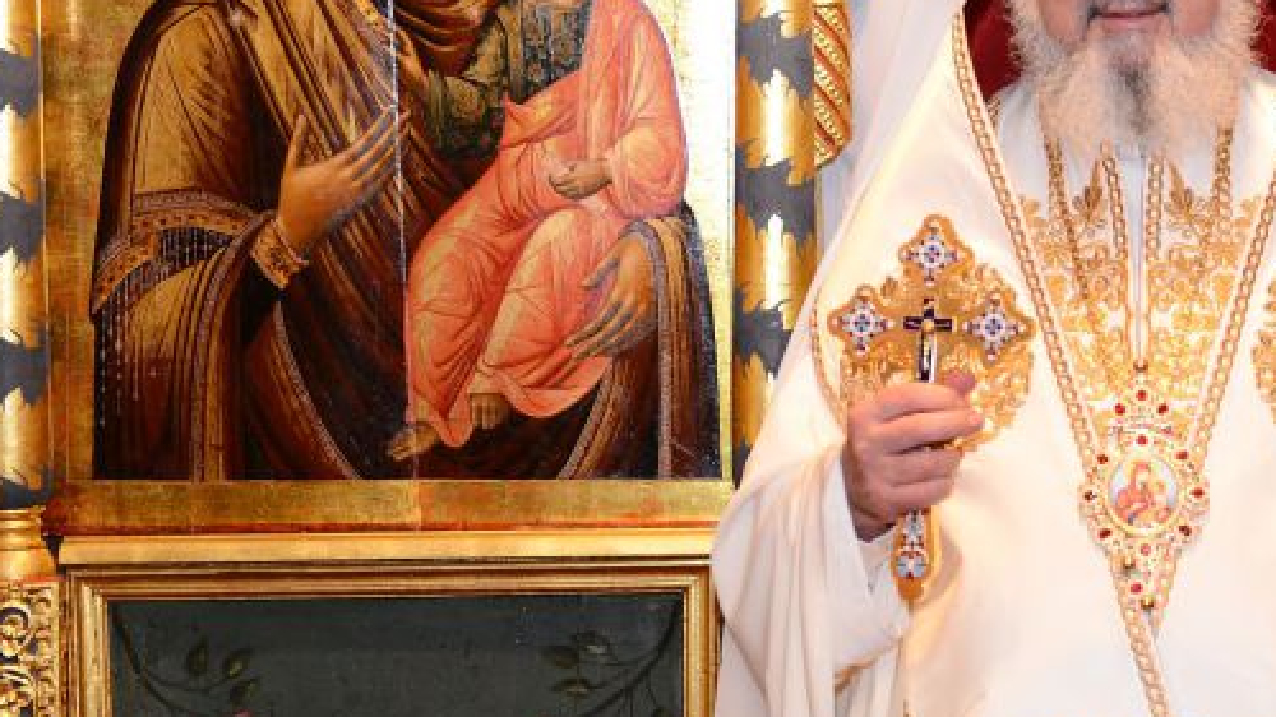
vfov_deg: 9.8
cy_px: 242
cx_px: 1120
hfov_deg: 17.2
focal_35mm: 123
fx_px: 4161
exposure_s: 1/60
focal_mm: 66
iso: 2000
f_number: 3.2
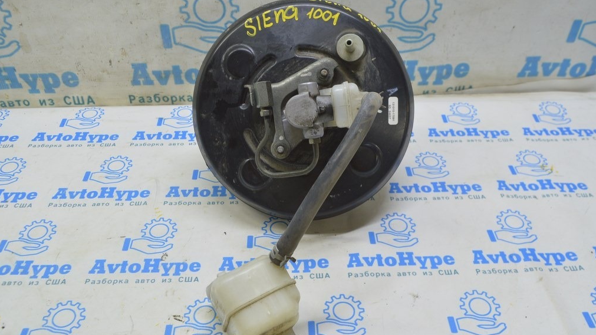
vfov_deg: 33.7
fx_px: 553
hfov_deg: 56.6
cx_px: 295
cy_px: 161
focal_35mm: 35
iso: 400
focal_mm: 22
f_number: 5.6
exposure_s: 1/20
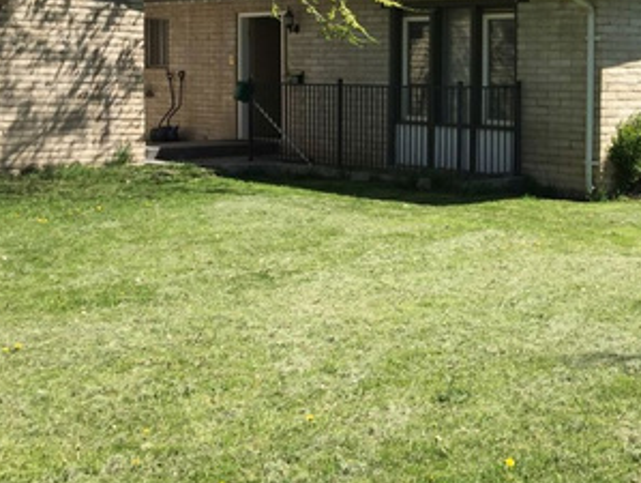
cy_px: 174
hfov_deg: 29.9
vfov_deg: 23.6
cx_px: 568
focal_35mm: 62
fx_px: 1149
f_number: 2.2
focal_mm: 4.15
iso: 32
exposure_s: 1/1236
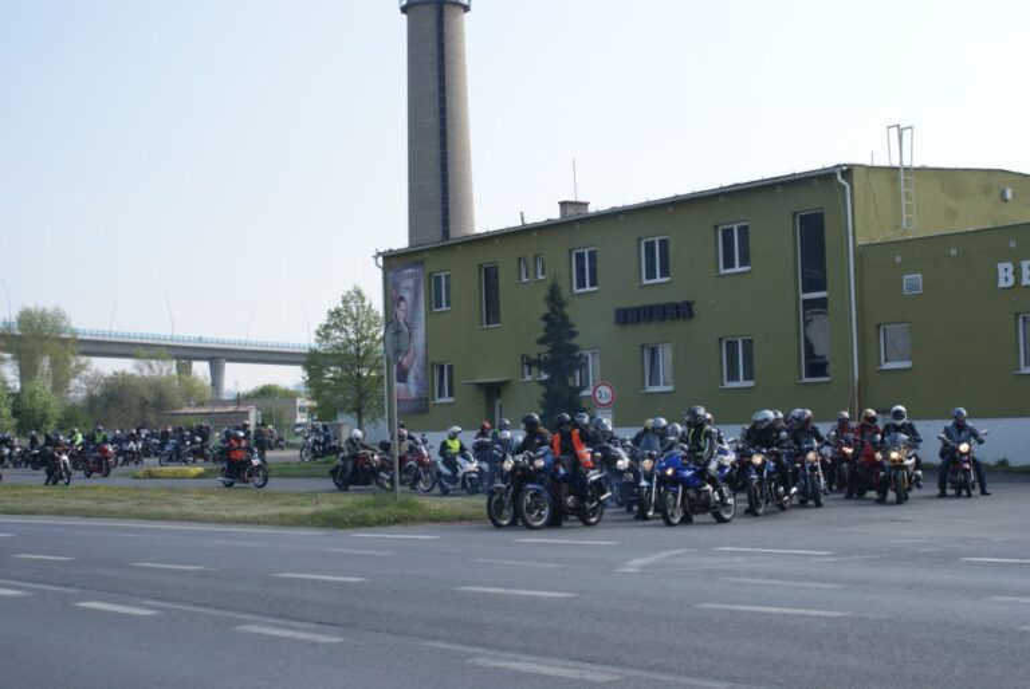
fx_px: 1504
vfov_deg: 25.8
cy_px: 344
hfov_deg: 37.8
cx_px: 515
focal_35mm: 52
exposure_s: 1/320
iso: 100
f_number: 6.3
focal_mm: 35
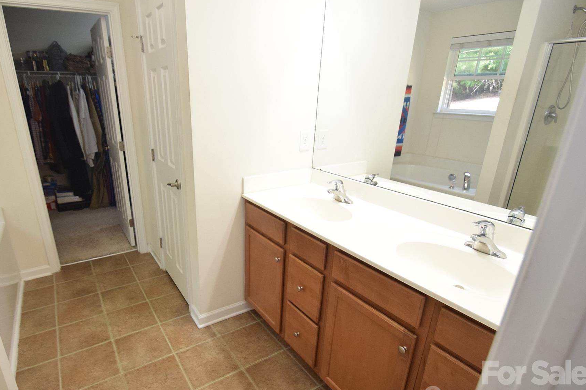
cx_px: 240
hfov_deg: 89.1
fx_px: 293
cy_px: 194
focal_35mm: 18
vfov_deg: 67.4
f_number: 4.5
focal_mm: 10
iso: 800
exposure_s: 1/80
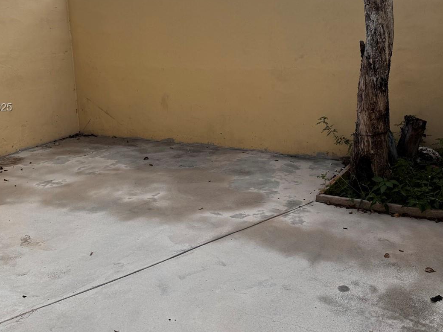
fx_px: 473
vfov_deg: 38.2
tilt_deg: -10.7
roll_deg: +1.4
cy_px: 108
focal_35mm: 37
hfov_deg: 50.1
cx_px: 221
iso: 80
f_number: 1.78
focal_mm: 6.76
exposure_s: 1/3413
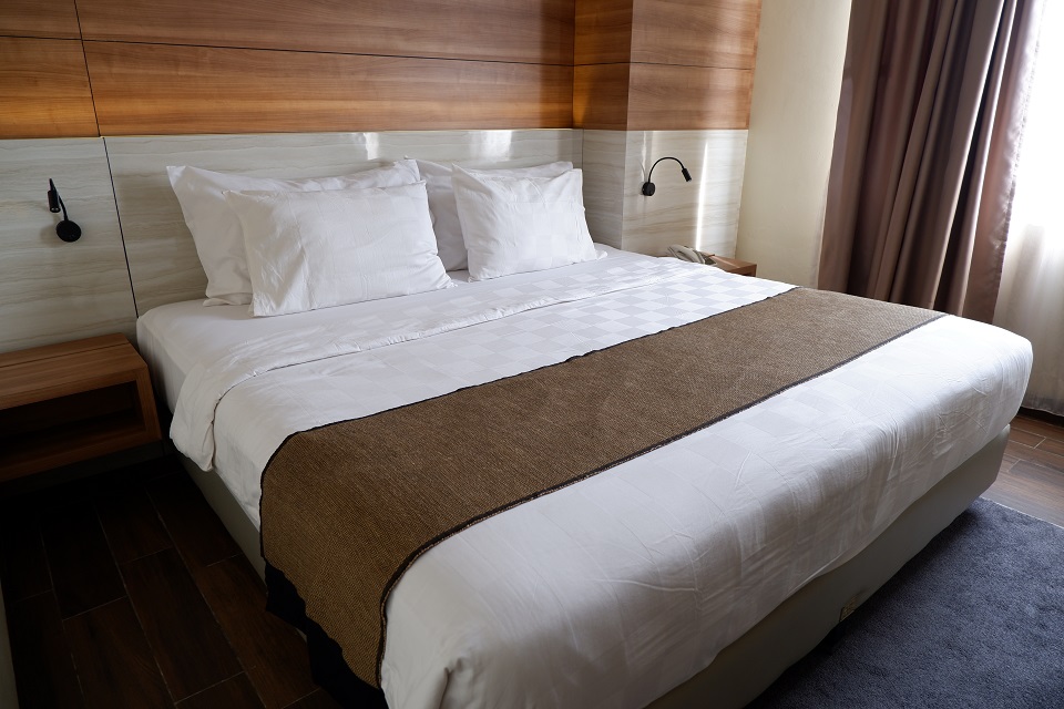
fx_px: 680
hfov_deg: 76.1
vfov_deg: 55.1
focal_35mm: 23
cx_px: 532
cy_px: 354
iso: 200
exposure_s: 1/25
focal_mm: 15
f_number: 3.5
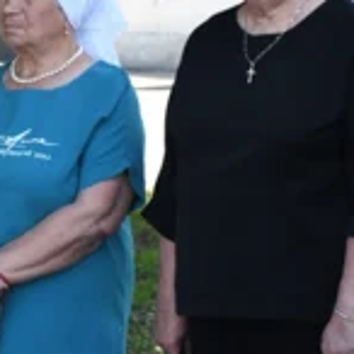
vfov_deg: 5.9
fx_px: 3425
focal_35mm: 296
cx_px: -63
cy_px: 152
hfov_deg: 5.9
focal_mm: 85
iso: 800
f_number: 5.6
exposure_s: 1/500
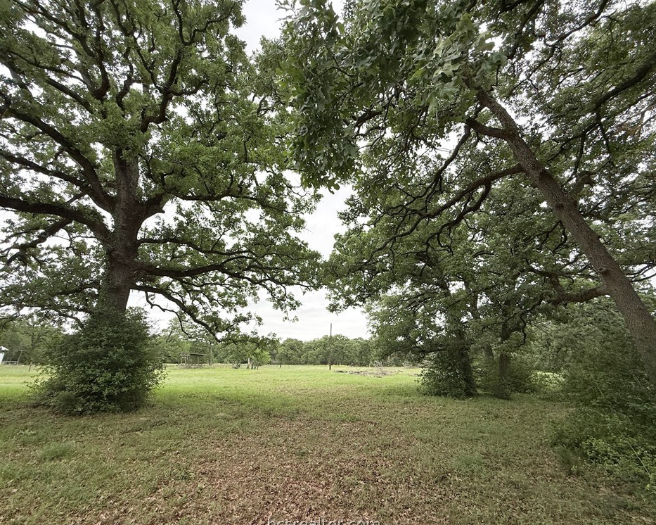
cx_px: 324
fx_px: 291
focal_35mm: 15
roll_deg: -1.0
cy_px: 265
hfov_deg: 96.8
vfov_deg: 84.0
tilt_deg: +20.4
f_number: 2.2
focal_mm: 2.22
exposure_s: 1/585
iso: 50
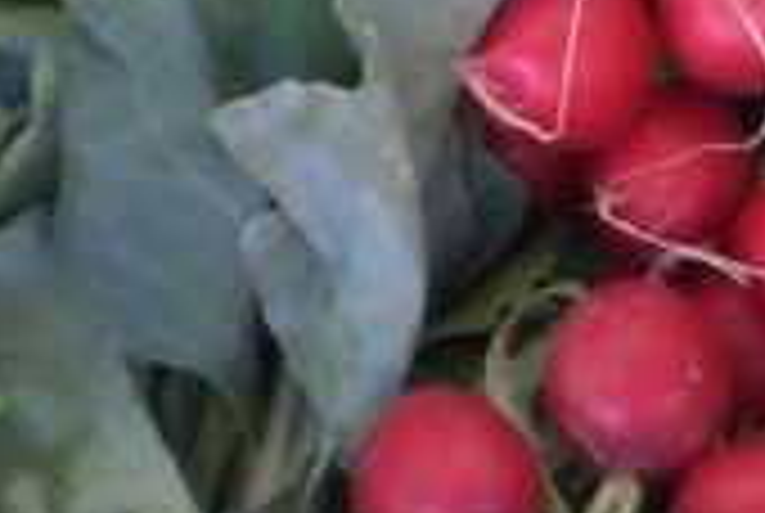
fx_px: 4939
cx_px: 1008
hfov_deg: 8.7
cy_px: -76
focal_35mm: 232
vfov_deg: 5.9
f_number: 3.1
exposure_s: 1/100
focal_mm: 6.3
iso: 200
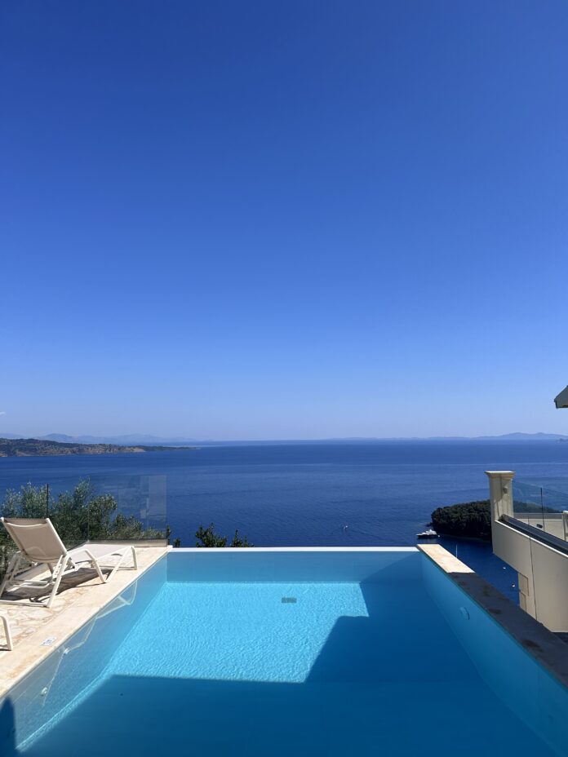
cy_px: 378
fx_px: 569
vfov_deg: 67.3
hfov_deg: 53.1
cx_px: 284
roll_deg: +1.7
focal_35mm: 26
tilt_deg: +2.0
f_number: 1.5
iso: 50
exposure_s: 1/5587
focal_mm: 5.7
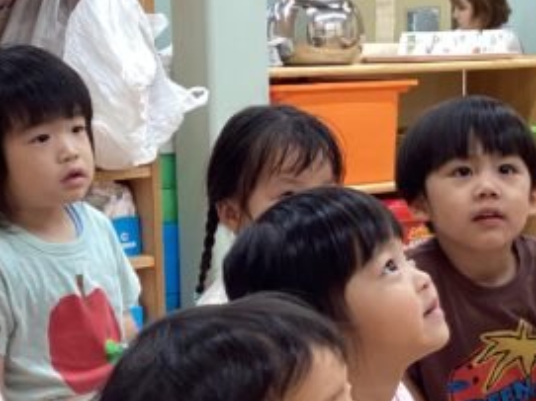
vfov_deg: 16.8
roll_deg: +2.0
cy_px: 243
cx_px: 249
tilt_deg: -9.6
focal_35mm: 88
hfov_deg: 22.3
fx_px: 1362
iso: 80
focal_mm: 3.3
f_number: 2.4
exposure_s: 1/60
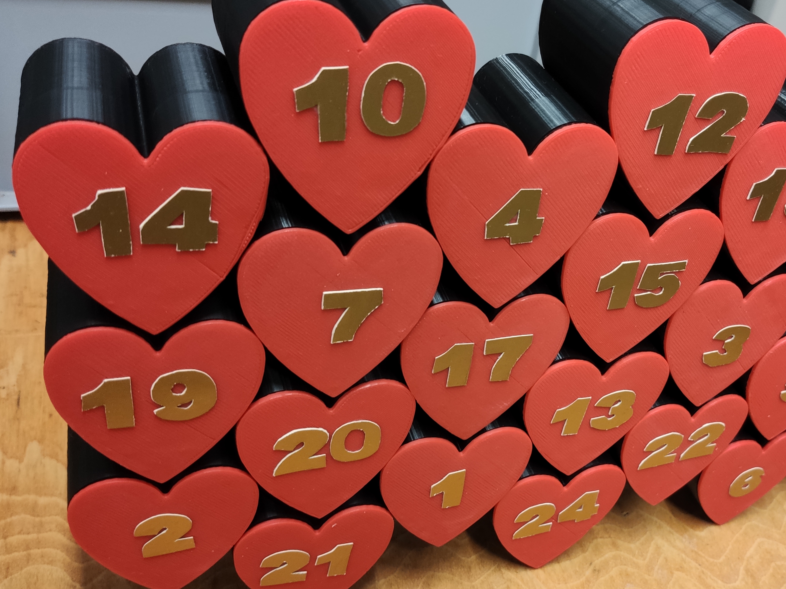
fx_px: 863
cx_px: 496
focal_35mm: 38
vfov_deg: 37.7
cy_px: 317
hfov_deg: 48.5
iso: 1309
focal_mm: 4.75
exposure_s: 1/60
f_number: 1.75
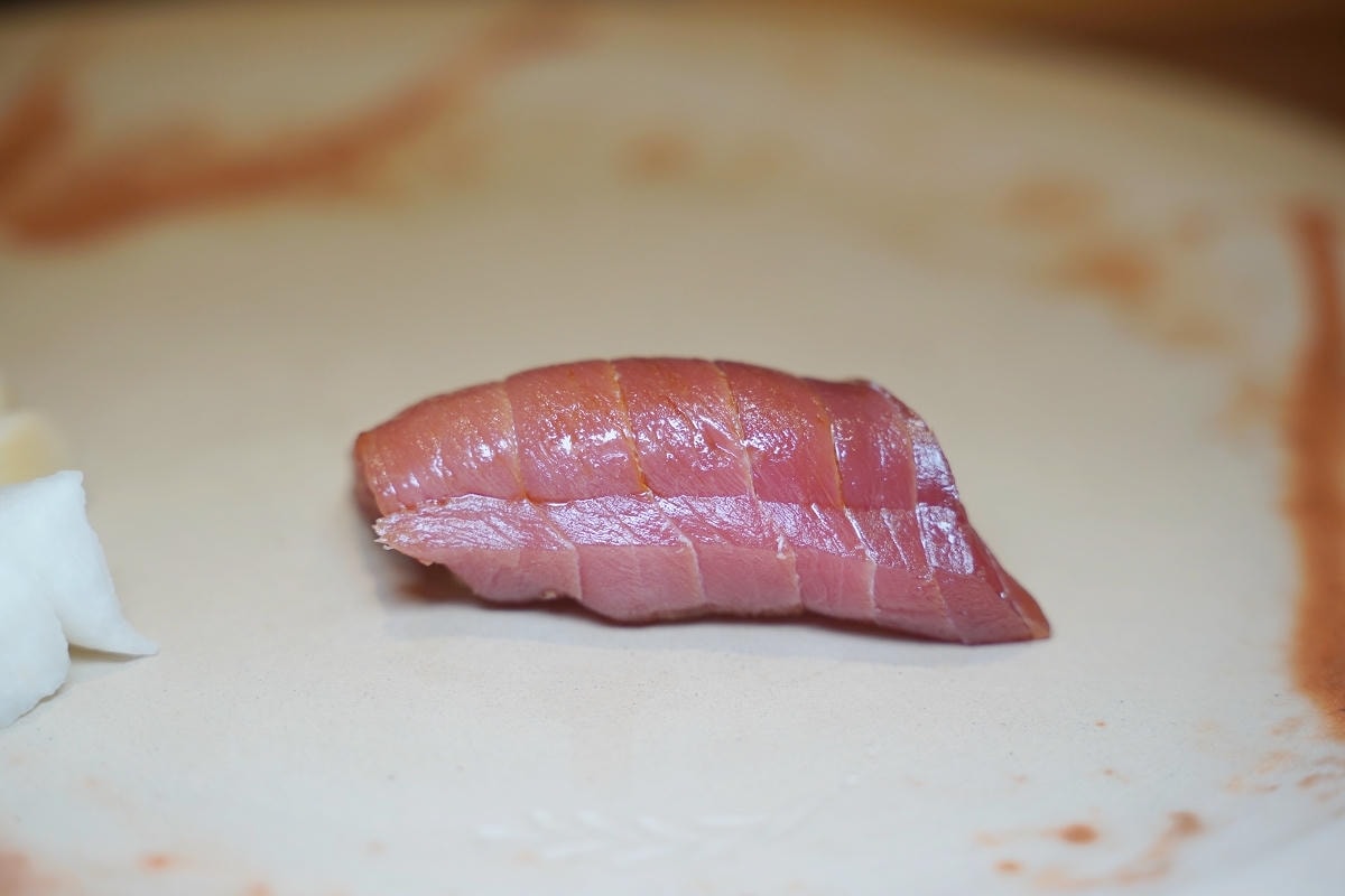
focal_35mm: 75
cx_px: 672
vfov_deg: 18.2
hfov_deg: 27.0
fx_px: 2802
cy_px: 448
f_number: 4
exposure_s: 1/80
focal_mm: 75
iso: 250
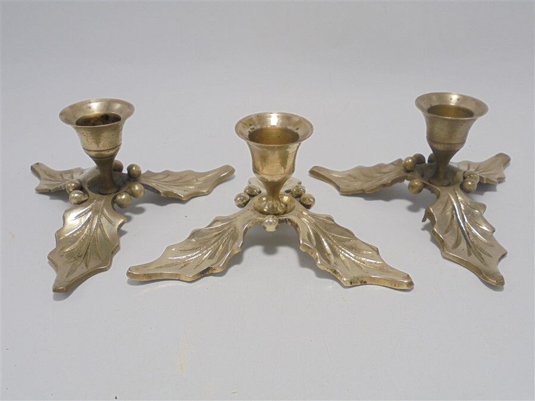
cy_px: 200
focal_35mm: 34
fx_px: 525
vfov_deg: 41.8
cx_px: 268
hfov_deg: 54.0
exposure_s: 1/80
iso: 100
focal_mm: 6.1
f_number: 4
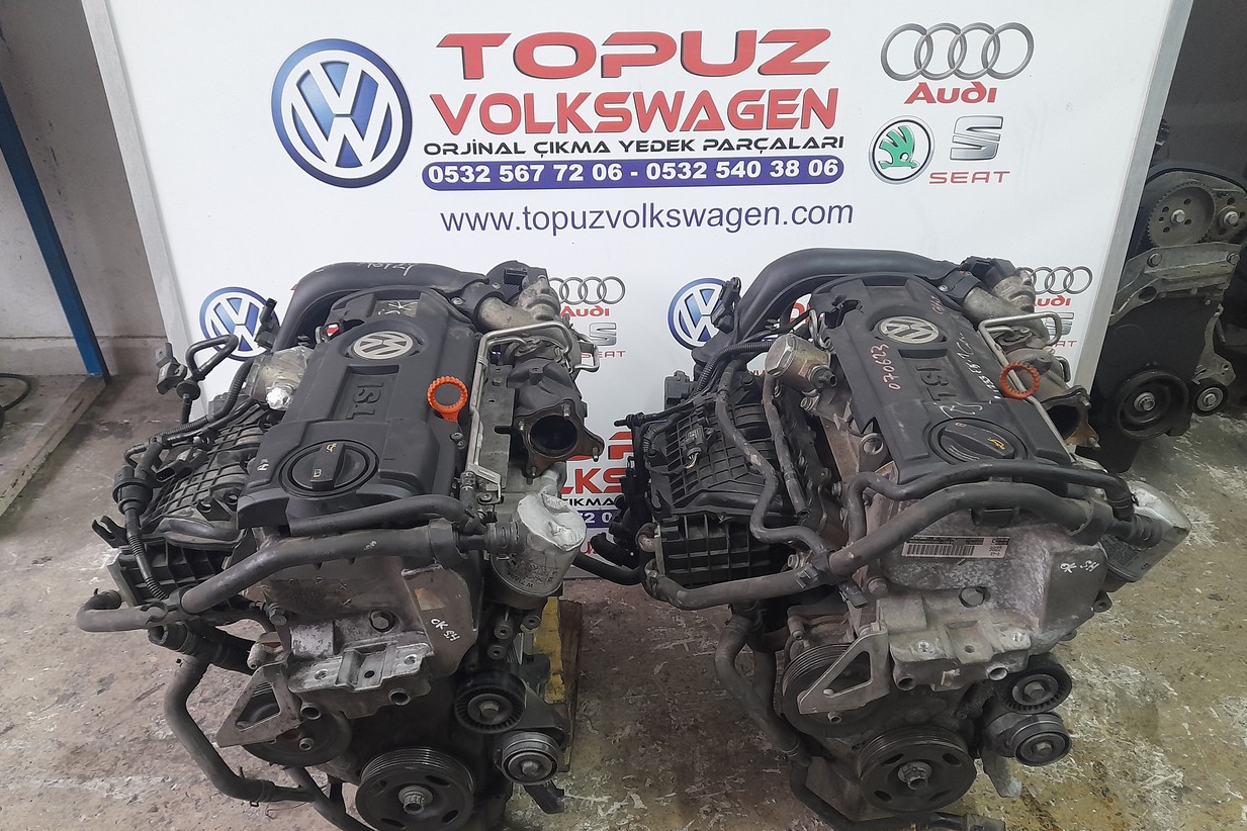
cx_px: 612
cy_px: 484
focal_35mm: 27
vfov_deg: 47.7
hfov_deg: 67.4
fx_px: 935
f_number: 2
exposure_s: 1/30
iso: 250
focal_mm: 4.6
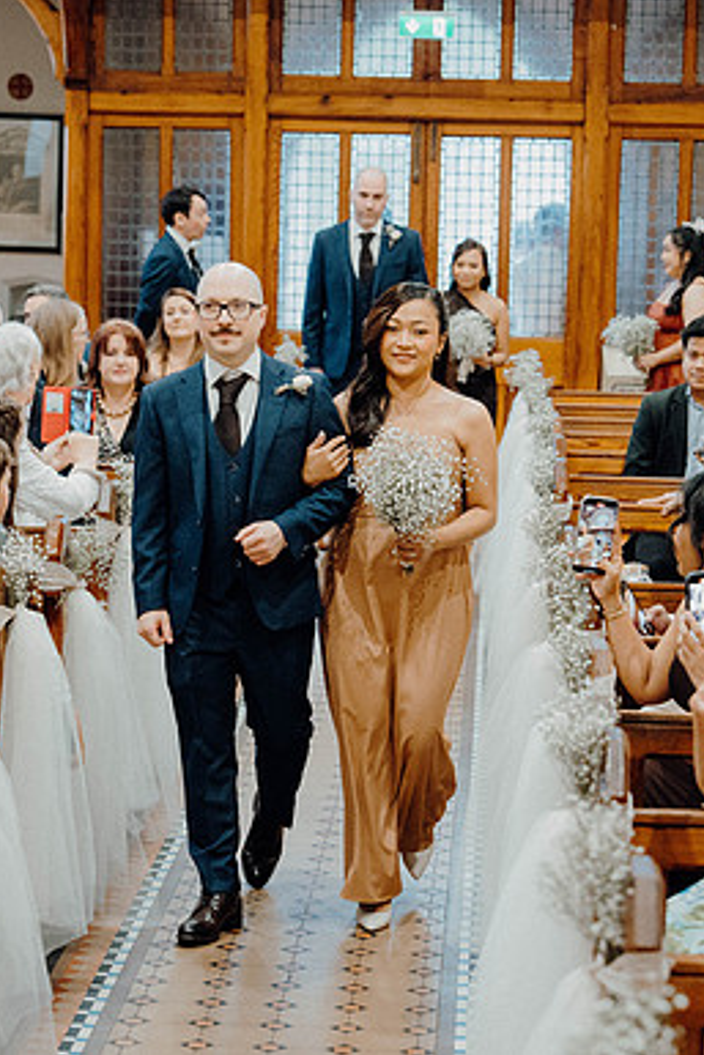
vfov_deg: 20.8
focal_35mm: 98
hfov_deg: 14.0
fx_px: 2872
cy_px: 528
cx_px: 318
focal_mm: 65
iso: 4000
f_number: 3.5
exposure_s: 1/160
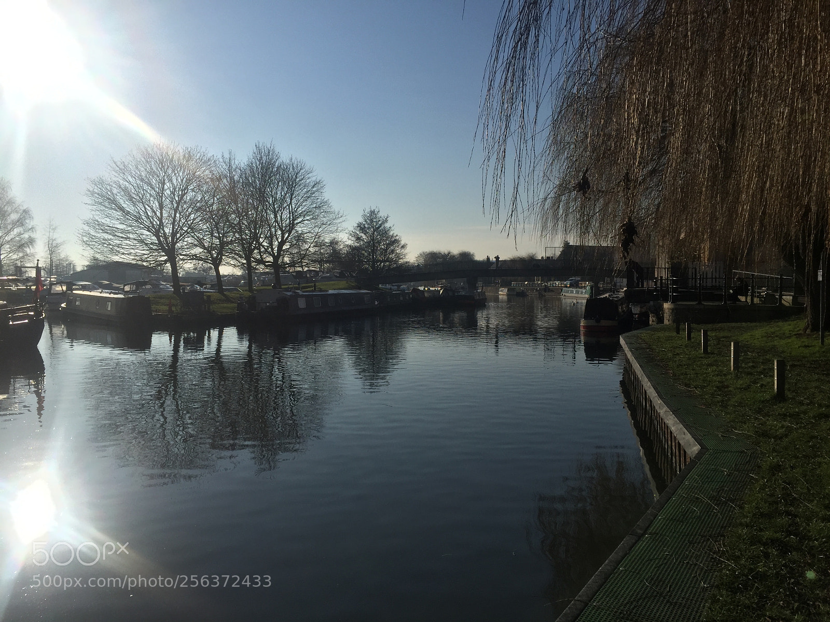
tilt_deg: -1.7
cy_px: 311
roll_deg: -0.6
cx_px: 415
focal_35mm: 29
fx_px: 695
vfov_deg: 48.2
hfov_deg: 61.7
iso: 32
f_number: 2.2
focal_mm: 4.15
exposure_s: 1/7937
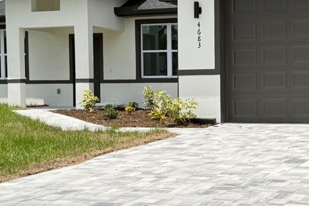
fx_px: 713
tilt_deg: -0.3
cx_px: 256
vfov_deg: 16.5
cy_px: 123
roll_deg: -0.3
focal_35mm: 83
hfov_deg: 24.0
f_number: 1.78
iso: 100
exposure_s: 1/4167
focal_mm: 6.76
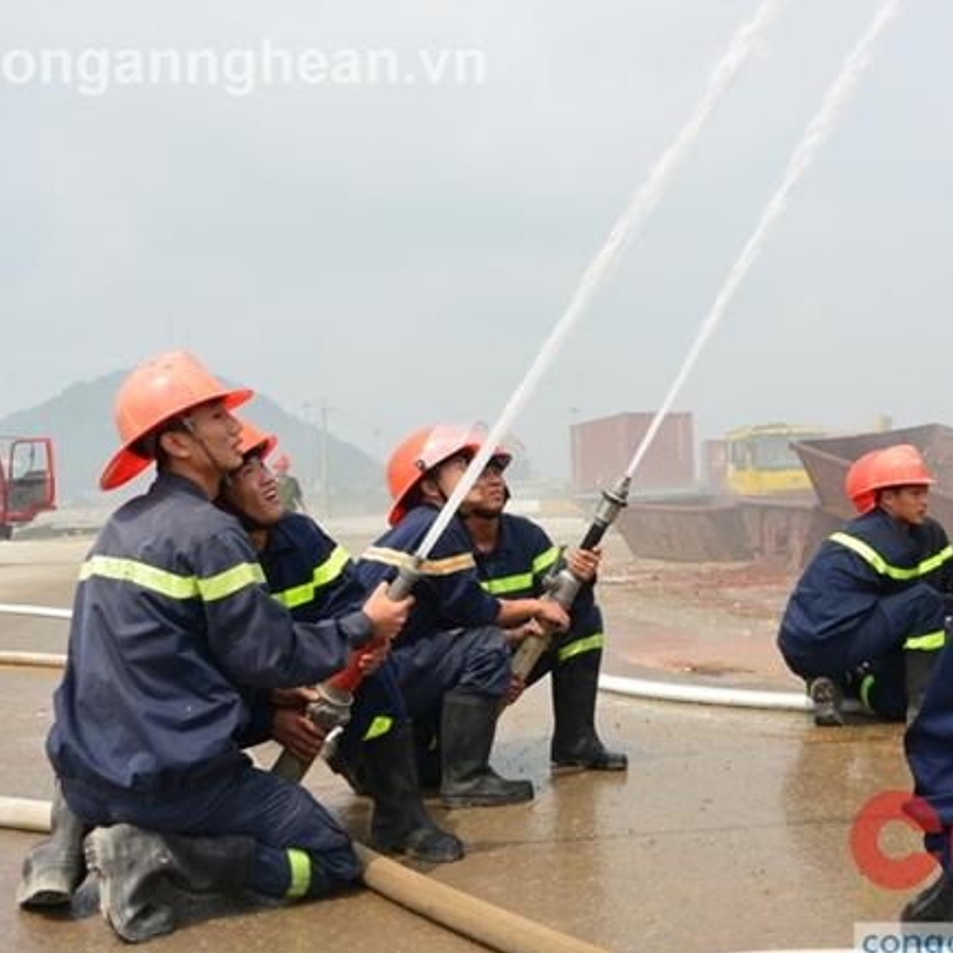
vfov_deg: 40.9
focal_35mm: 41
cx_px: 694
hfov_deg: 40.0
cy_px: 497
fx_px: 1277
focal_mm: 11.4
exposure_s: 1/1000
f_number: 5
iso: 160
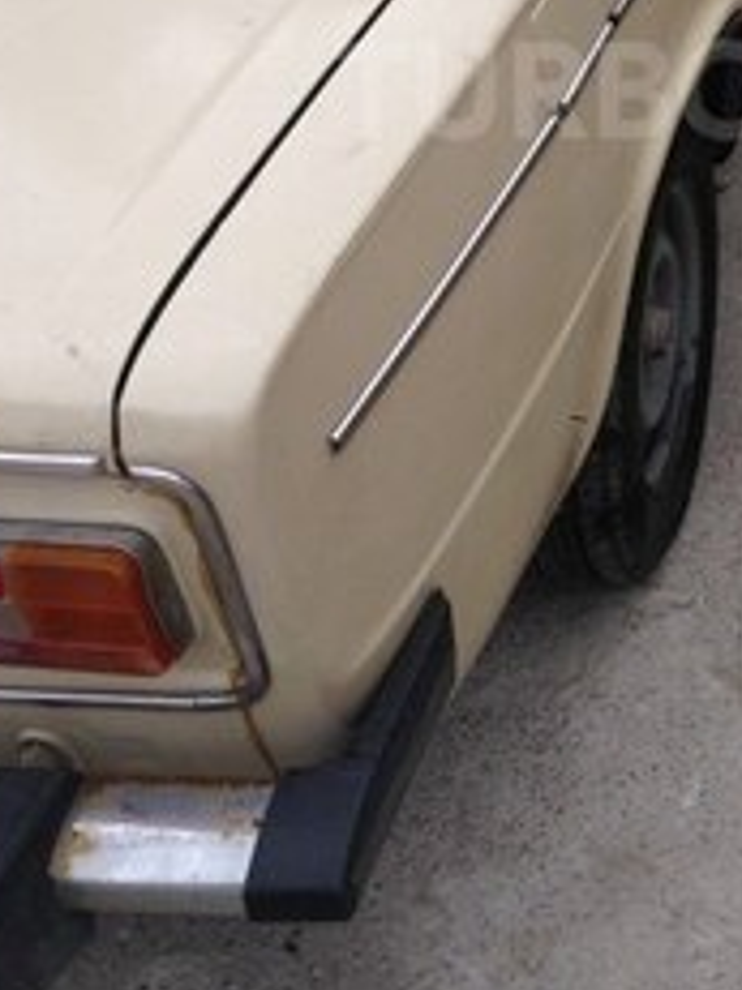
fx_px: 2031
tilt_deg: -21.9
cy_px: 90
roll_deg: +1.8
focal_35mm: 71
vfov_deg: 26.5
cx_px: 665
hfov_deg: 20.3
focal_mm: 4.12
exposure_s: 1/398
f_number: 2.4
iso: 50
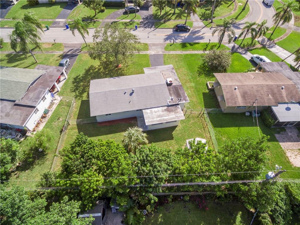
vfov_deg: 65.9
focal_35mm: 20
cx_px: 150
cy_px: 112
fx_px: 173
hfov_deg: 81.8
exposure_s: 1/500
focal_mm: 3.61
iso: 100
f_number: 2.8
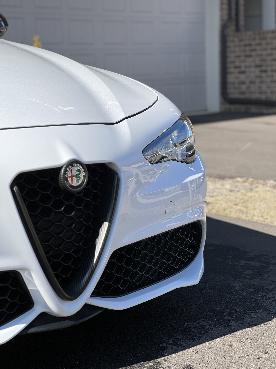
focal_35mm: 77
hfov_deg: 19.1
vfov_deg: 25.3
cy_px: 184
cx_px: 138
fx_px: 819
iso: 32
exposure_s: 1/619
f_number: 2.8
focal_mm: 9
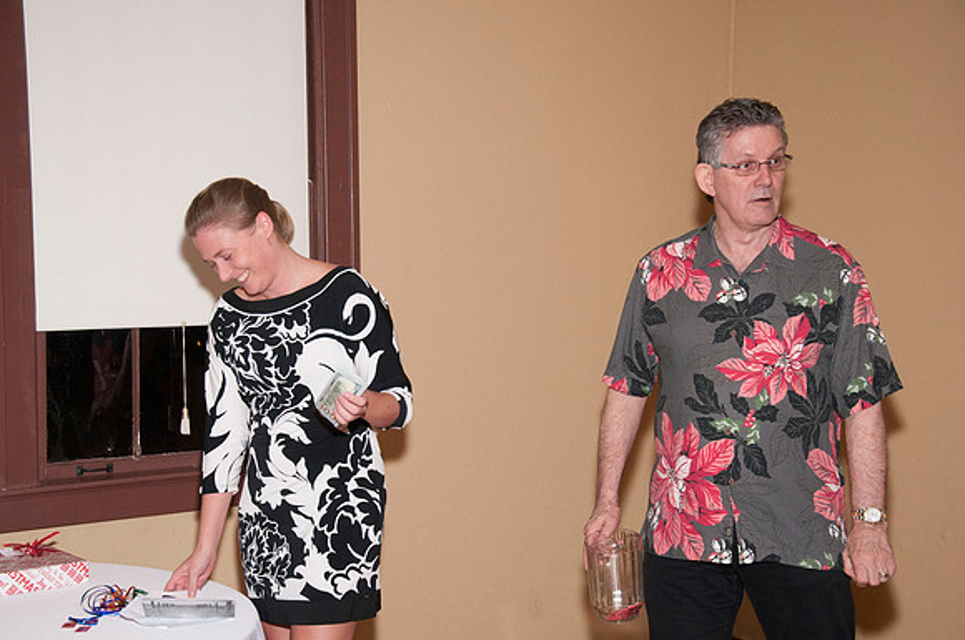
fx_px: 1606
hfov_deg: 33.4
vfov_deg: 22.6
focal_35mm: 60
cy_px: 320
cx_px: 482
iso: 800
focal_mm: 40
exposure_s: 1/80
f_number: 5.6
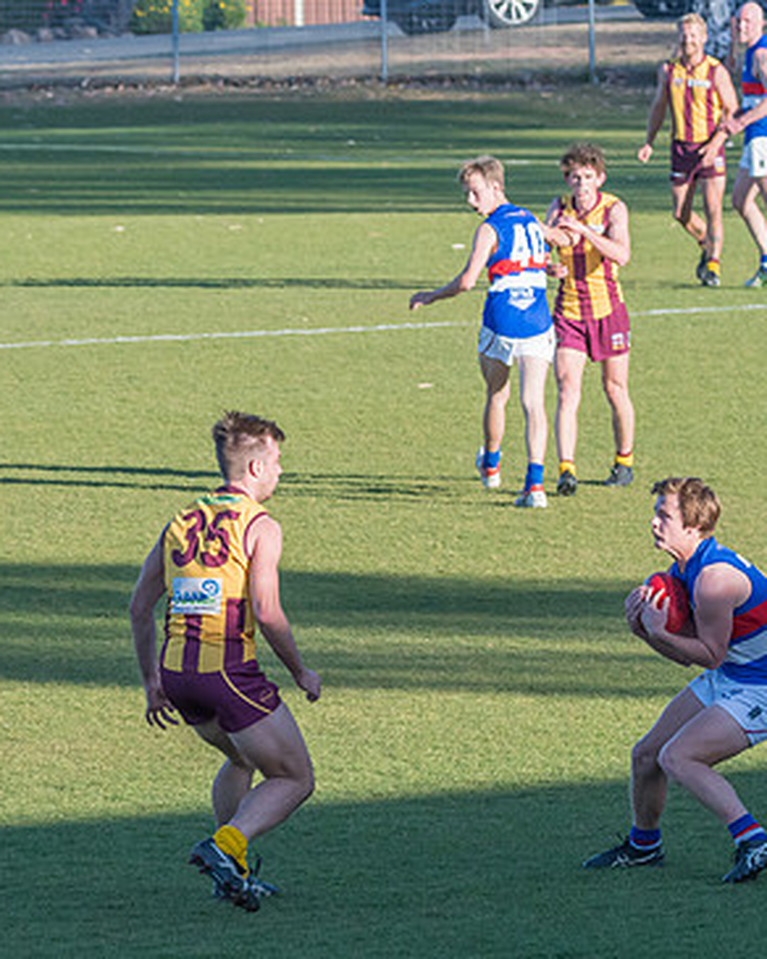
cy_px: 571
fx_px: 13677
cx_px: 666
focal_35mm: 482
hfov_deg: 3.2
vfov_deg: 4.0
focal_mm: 170
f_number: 8
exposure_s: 1/1250
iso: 800
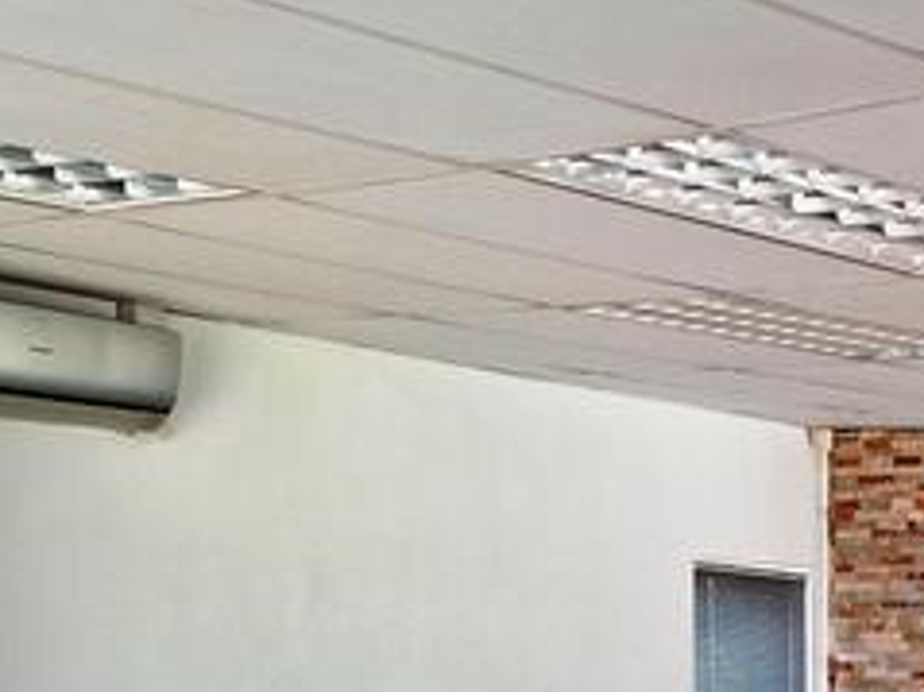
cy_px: 773
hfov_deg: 21.6
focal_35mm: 77
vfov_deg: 18.4
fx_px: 2054
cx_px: 1353
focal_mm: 5.54
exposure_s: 1/100
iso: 250
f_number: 1.8
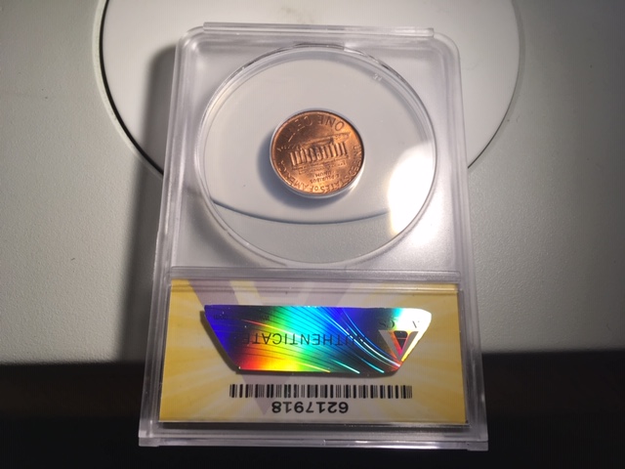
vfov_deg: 48.2
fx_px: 524
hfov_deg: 61.7
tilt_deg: -72.8
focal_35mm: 29
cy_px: 234
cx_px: 312
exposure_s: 1/120
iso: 32
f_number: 2.2
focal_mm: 4.15
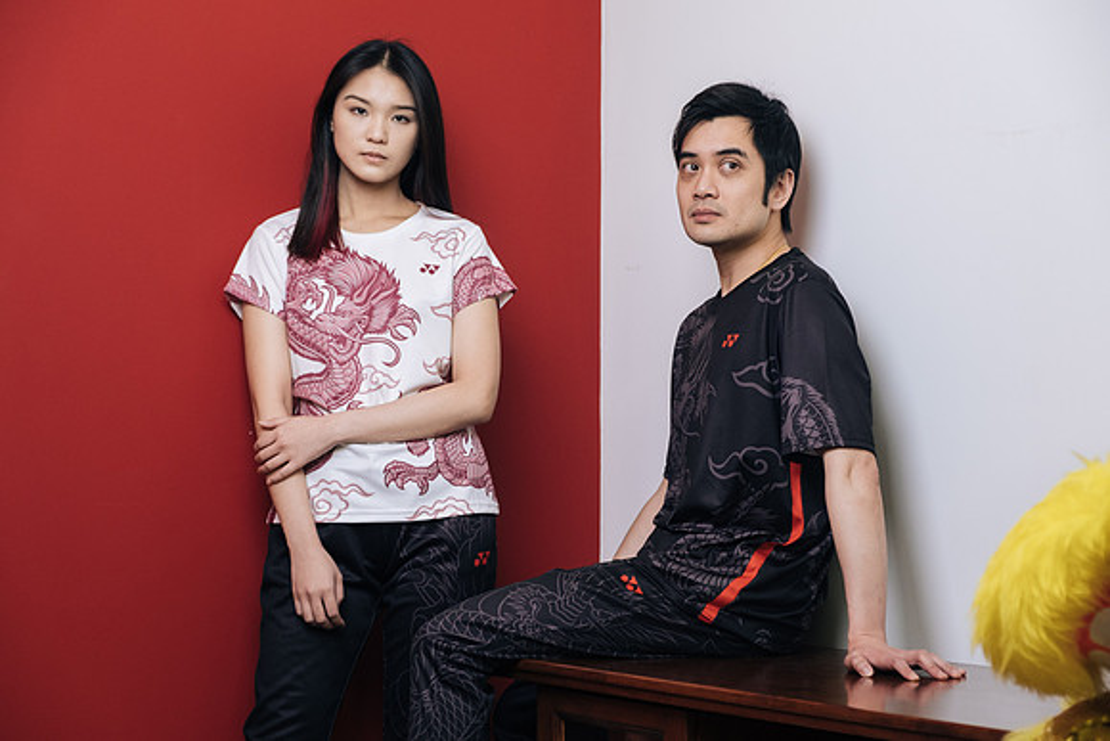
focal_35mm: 75
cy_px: 371
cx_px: 563
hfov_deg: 27.0
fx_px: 2308
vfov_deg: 18.2
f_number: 3.2
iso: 800
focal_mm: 48.5
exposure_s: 1/125
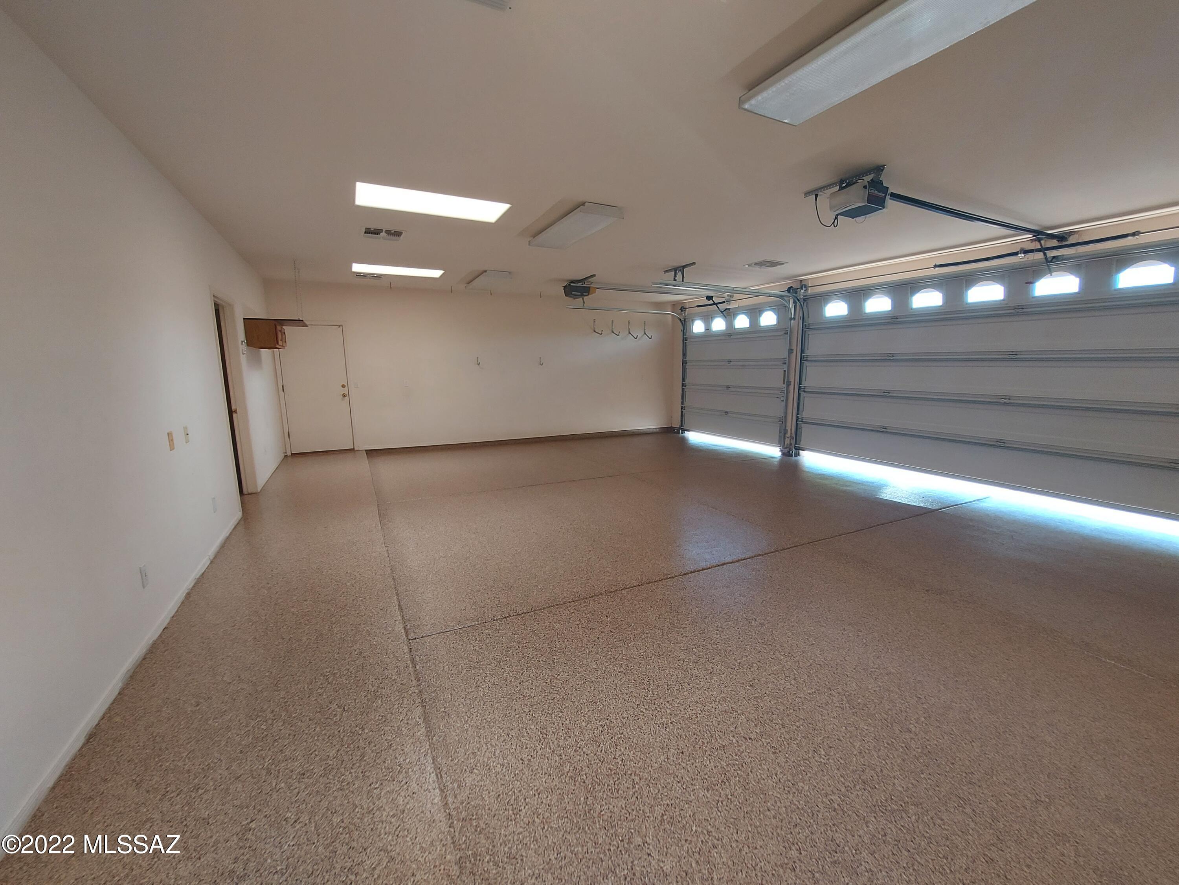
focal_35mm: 13
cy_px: 442
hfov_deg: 106.2
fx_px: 443
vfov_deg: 89.9
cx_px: 590
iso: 80
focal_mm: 1.74
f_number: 2.2
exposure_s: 1/100
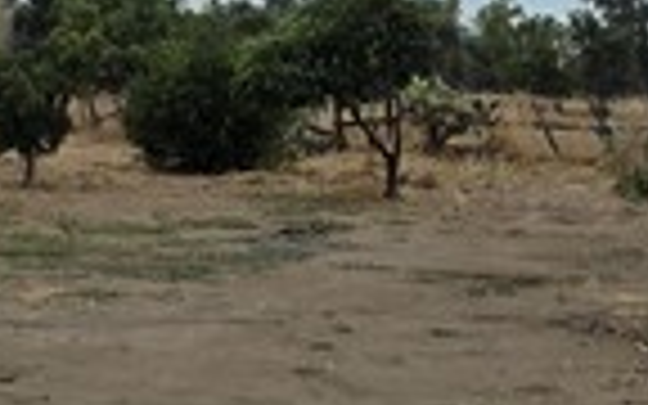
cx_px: 302
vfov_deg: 11.9
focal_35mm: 108
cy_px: -81
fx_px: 1907
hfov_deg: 19.3
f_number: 1.7
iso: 80
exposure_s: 1/4237
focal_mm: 6.3
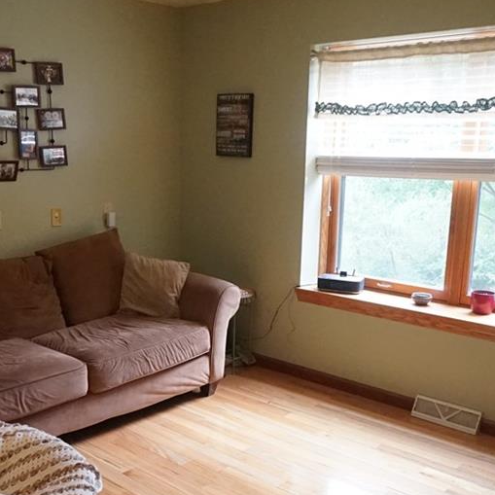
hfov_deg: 40.9
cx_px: 232
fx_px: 663
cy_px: 307
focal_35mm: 41
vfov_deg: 40.7
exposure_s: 1/160
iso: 5000
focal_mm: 16
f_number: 6.3
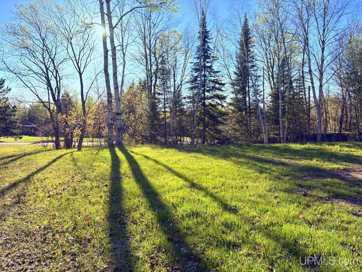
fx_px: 272
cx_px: 181
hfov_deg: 67.3
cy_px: 136
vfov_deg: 53.1
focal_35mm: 26
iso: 50
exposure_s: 1/1901
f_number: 1.6
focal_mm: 5.96
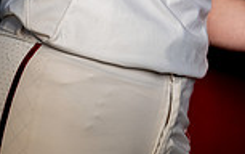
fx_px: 1364
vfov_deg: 6.2
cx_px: 167
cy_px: -196
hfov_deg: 10.3
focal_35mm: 204
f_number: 10
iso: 125
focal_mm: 68
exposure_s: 1/250
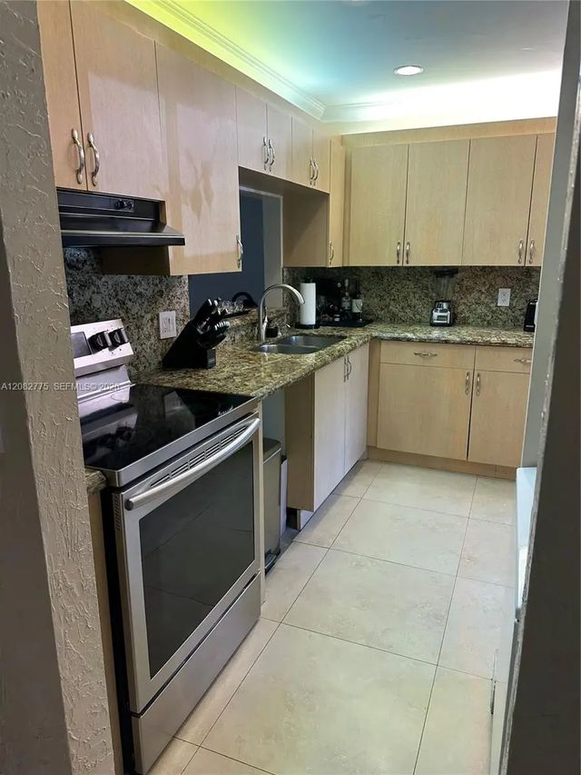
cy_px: 388
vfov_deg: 71.6
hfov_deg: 56.8
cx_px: 290
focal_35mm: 24
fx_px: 537
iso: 160
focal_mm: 6.86
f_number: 1.78
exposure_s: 1/120
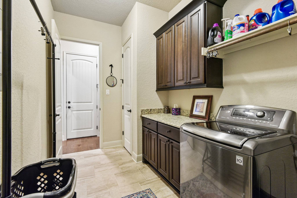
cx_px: 148
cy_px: 99
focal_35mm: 16
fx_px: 132
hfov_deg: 96.7
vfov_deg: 73.7
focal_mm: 16
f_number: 8
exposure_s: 1/15
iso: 4500
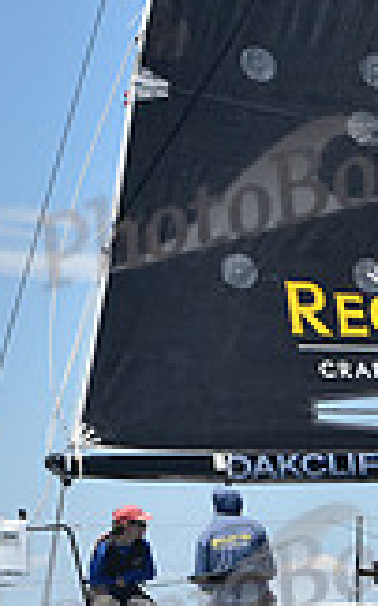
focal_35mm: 255
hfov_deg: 5.0
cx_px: 760
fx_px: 4211
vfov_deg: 8.2
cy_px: 335
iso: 250
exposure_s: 1/1000
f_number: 8
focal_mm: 70
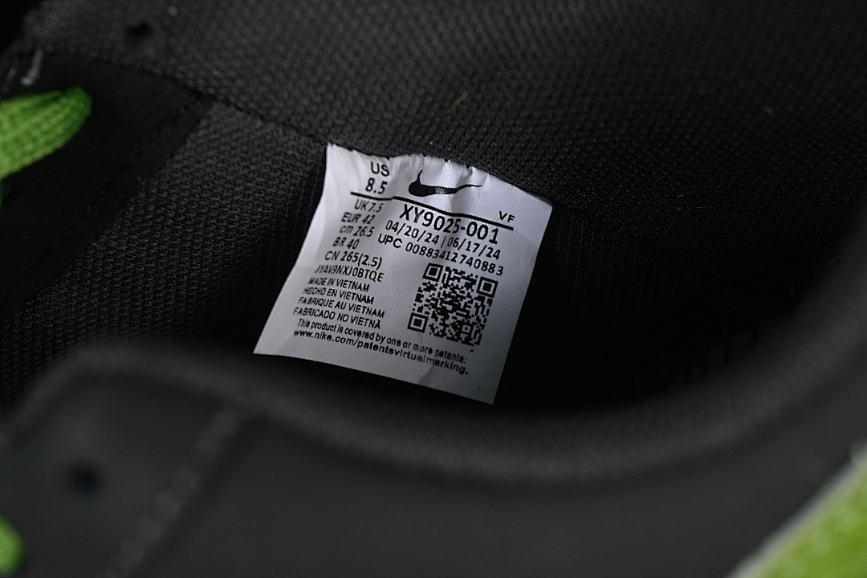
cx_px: 434
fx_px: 1806
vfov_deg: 18.2
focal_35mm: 75
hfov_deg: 27.0
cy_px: 289
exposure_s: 1/60
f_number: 6.3
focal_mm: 50
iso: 160
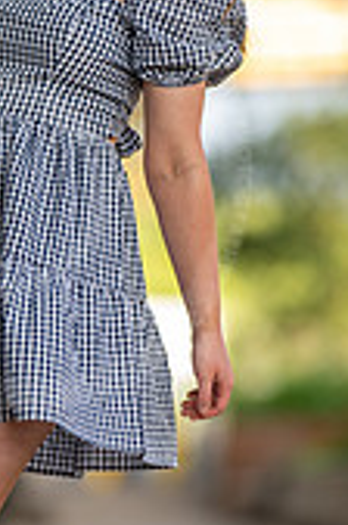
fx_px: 3305
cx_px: 37
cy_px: 276
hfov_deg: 6.0
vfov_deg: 9.1
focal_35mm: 227
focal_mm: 85
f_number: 1.2
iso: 200
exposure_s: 1/1600
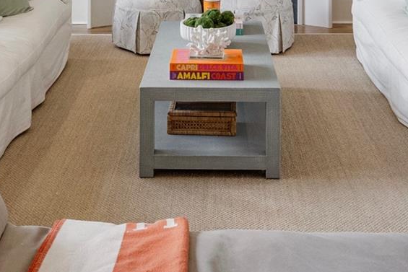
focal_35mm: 60
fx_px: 678
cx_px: 213
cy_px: -148
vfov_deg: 19.5
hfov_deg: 33.5
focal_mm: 11
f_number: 5.6
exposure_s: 1/30
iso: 1600
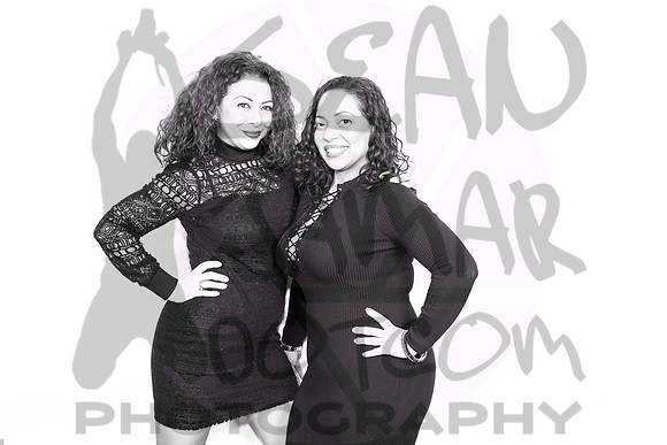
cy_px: 222
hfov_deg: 38.2
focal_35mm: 52
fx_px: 964
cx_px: 334
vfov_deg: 26.0
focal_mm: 52
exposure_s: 1/200
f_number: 4
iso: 500
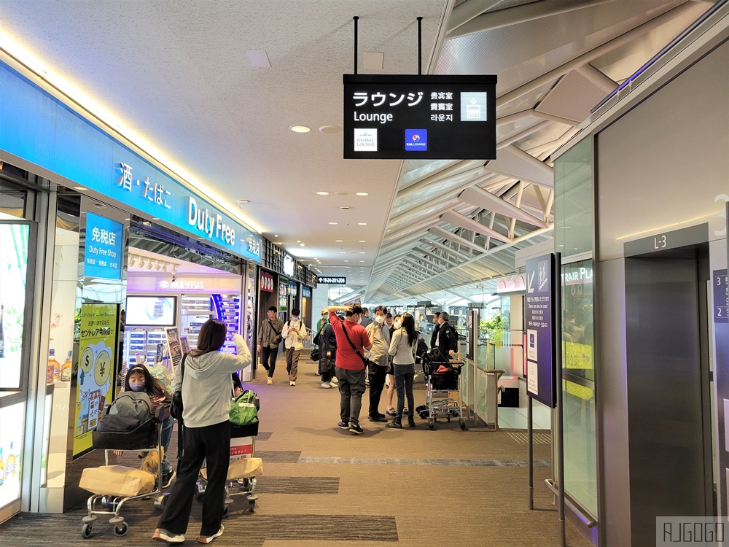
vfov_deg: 53.1
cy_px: 274
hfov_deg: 67.3
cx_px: 364
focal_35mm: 26
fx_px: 548
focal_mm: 5.4
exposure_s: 1/120
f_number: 1.8
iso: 200
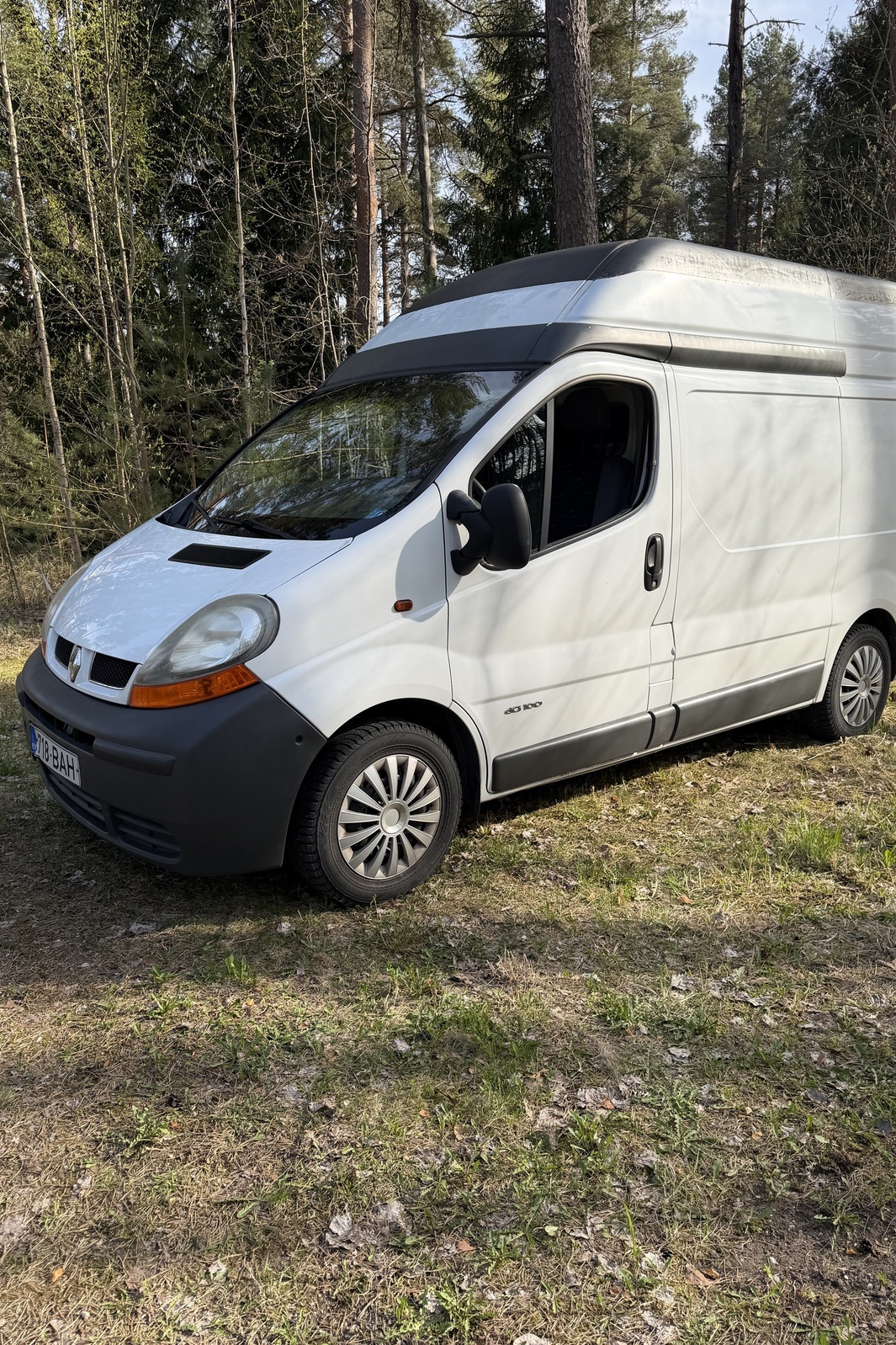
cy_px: 672
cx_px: 456
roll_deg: -0.6
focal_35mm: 25
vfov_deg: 71.5
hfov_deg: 51.3
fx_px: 933
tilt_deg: -11.6
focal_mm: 6.76
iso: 80
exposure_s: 1/1855
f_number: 1.78
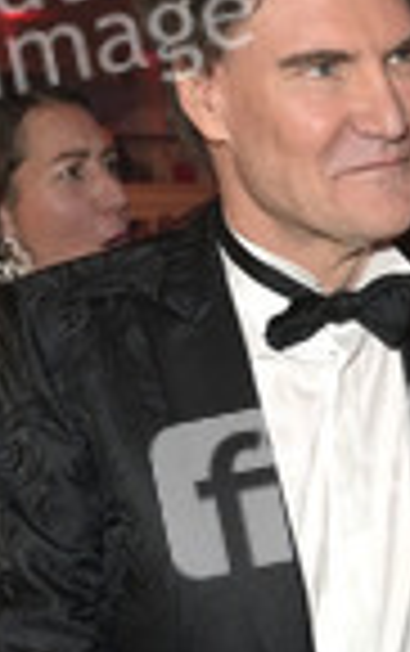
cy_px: 697
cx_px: 514
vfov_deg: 21.9
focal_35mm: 90
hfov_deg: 14.1
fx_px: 1604
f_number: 5.6
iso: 2000
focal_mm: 32
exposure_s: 1/100
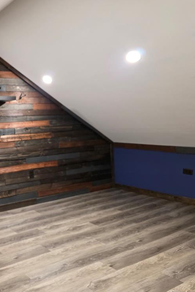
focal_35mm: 33
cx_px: 9
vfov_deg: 57.2
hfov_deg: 36.7
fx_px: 268
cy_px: 149
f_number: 1.7
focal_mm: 6.3
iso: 1000
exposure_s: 1/120
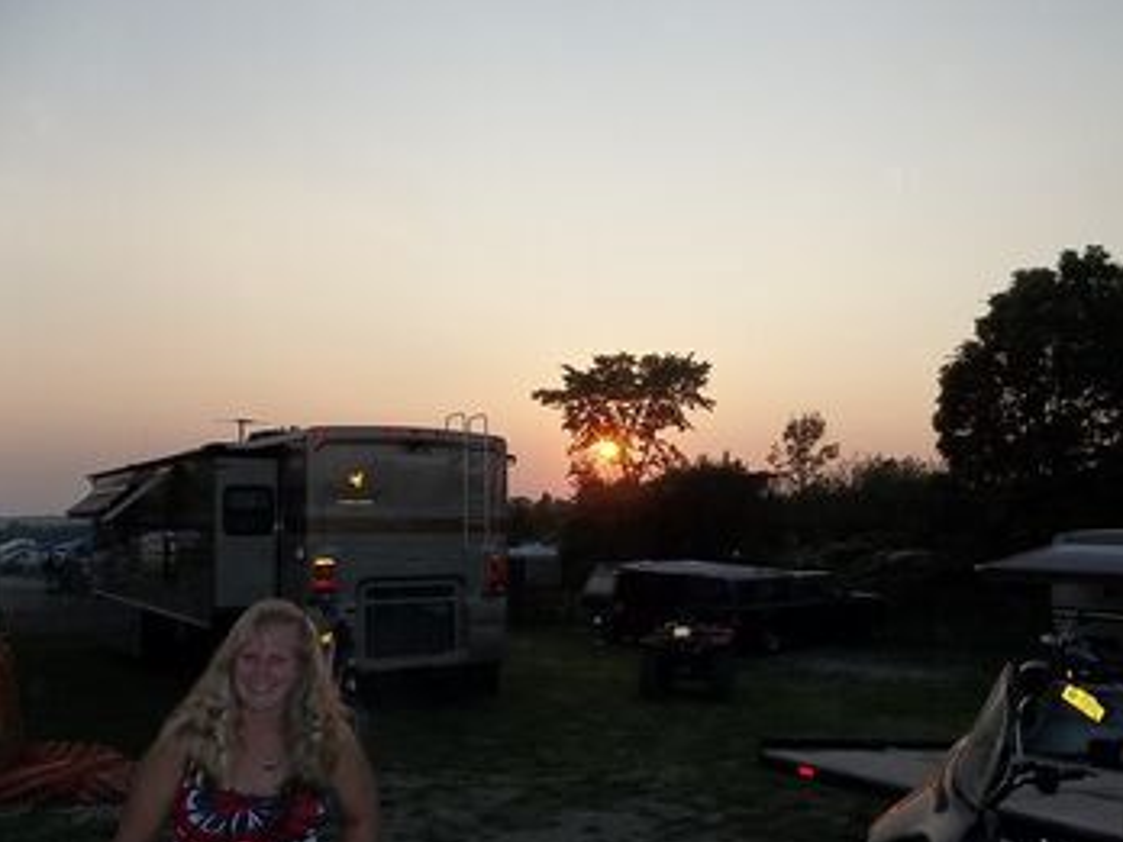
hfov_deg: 58.1
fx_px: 1006
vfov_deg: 45.4
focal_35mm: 31
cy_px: 471
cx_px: 639
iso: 80
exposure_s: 1/500
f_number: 3.5
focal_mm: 4.9
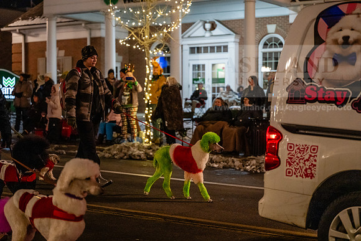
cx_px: 180
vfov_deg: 19.5
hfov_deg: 28.8
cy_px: 120
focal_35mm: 70
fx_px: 702
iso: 5000
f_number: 2.8
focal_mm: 70
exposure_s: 1/200
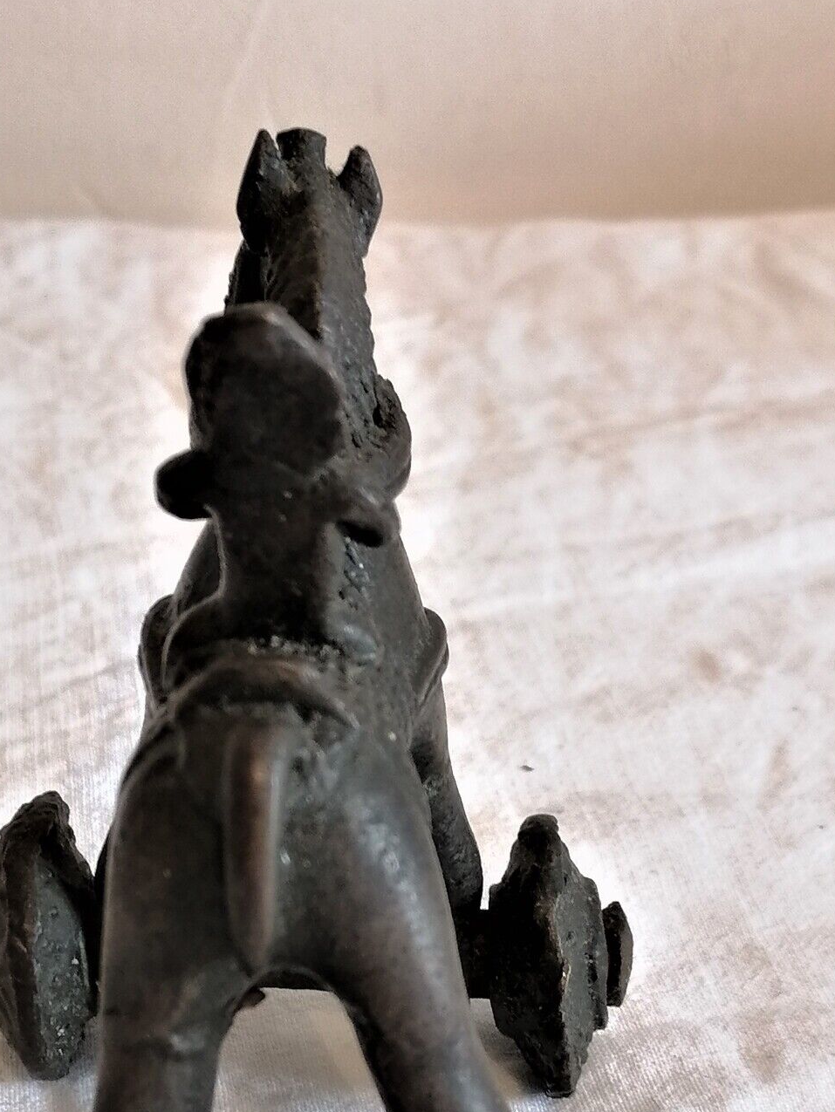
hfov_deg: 21.3
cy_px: 808
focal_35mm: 69
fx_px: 2218
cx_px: 329
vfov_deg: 27.8
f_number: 1.8
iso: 80
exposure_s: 1/33.3
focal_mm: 5.4
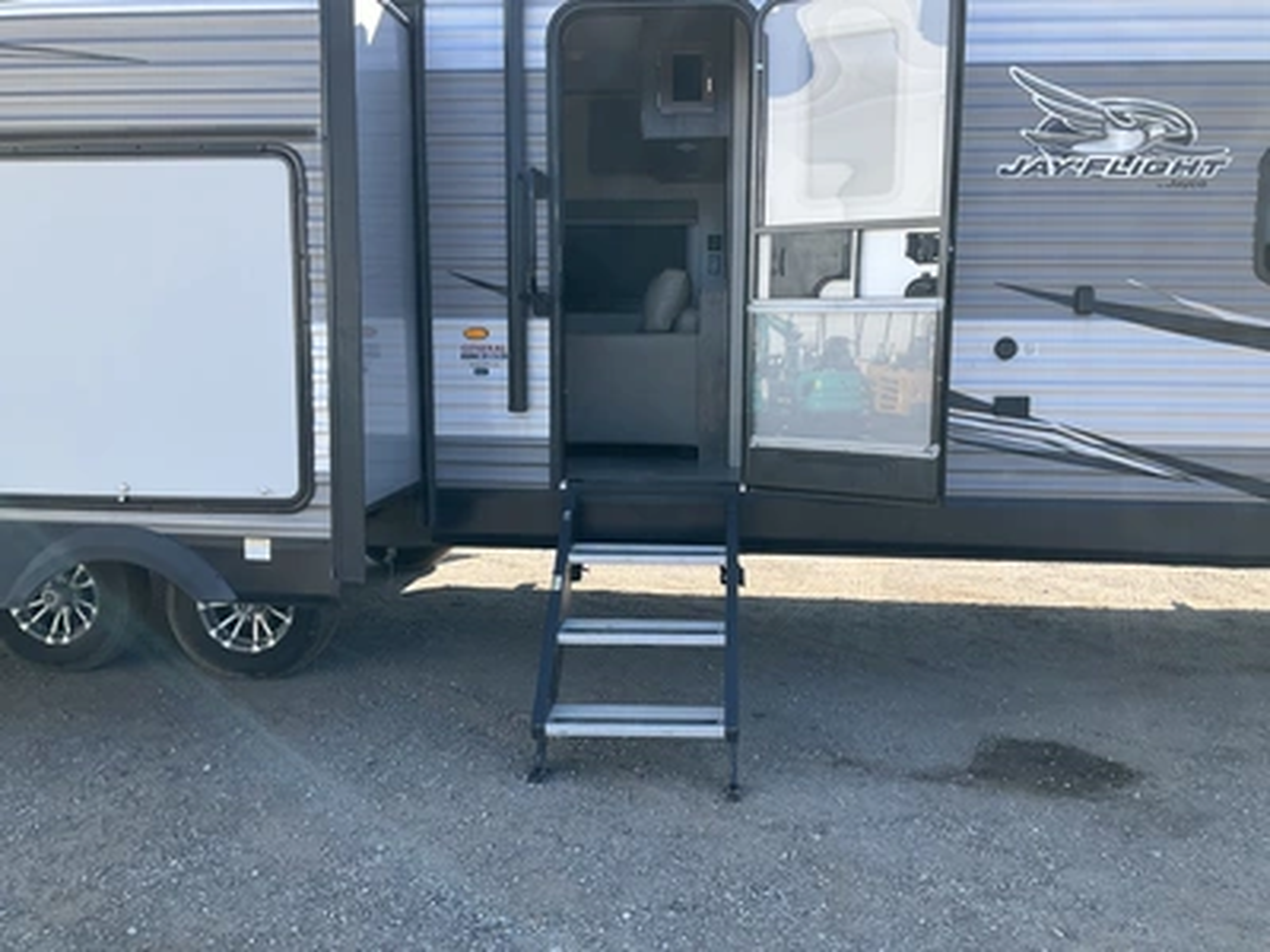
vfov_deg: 48.2
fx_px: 1064
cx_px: 635
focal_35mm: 29
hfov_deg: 61.7
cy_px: 476
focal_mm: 3
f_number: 1.8
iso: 25
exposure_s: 1/509
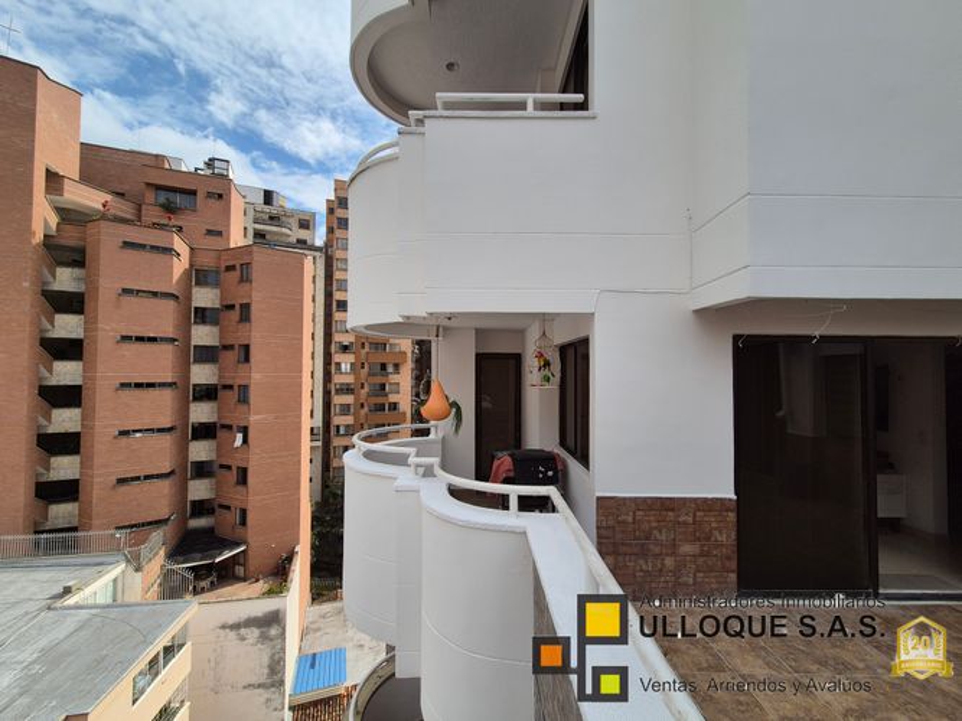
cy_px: 360
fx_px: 361
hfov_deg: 106.2
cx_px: 481
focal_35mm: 13
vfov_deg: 89.9
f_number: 2.2
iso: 50
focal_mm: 2.2
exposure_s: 1/2632
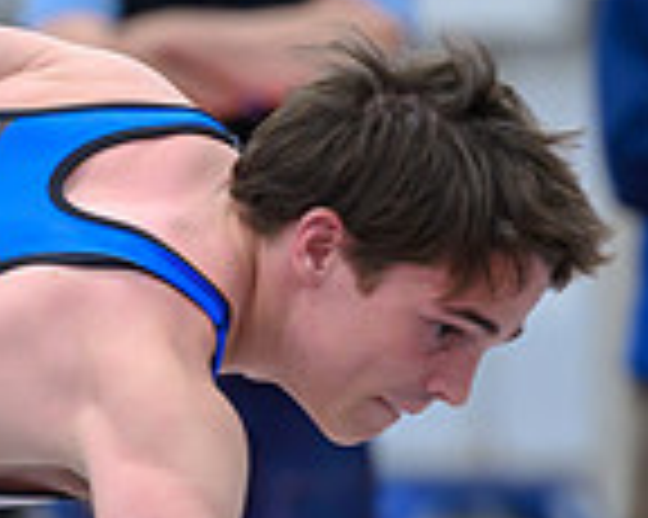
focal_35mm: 713
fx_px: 13665
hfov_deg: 2.7
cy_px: 333
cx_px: -356
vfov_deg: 2.2
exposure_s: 1/640
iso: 1600
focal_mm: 150
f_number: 2.8
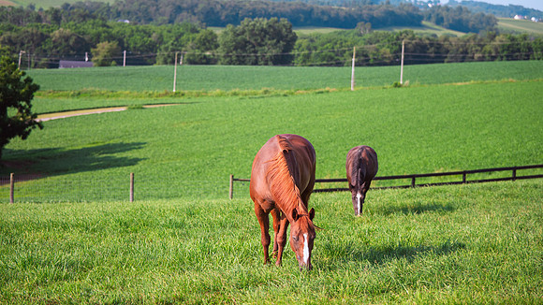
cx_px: 260
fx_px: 1350
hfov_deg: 22.7
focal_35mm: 94
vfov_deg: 12.9
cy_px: 129
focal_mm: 86
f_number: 2.8
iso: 100
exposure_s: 1/1250
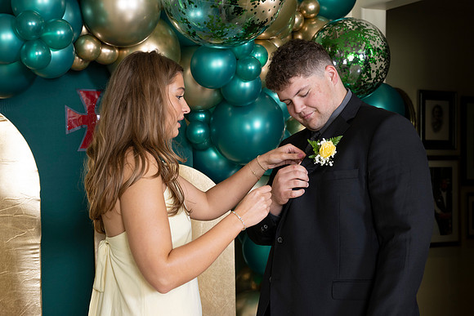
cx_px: 237
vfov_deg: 23.0
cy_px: 158
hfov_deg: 33.9
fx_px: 777
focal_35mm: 59
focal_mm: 59
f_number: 7.1
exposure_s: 1/125
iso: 320
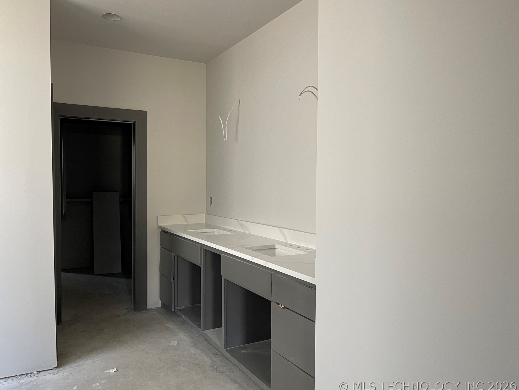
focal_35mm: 26
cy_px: 193
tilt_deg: -2.5
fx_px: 390
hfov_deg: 67.3
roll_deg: -0.4
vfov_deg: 53.1
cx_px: 250
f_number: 1.6
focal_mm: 5.1
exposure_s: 1/60
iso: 125
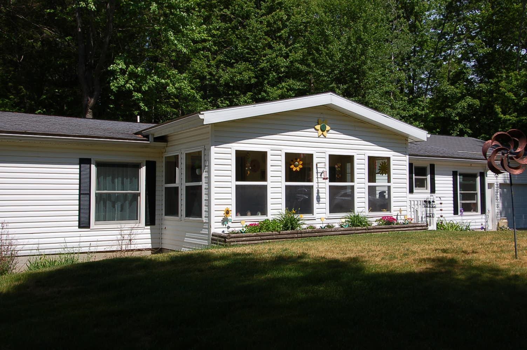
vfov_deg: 39.9
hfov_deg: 57.3
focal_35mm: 33
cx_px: 264
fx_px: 483
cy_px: 175
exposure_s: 1/400
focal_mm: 22
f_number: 10
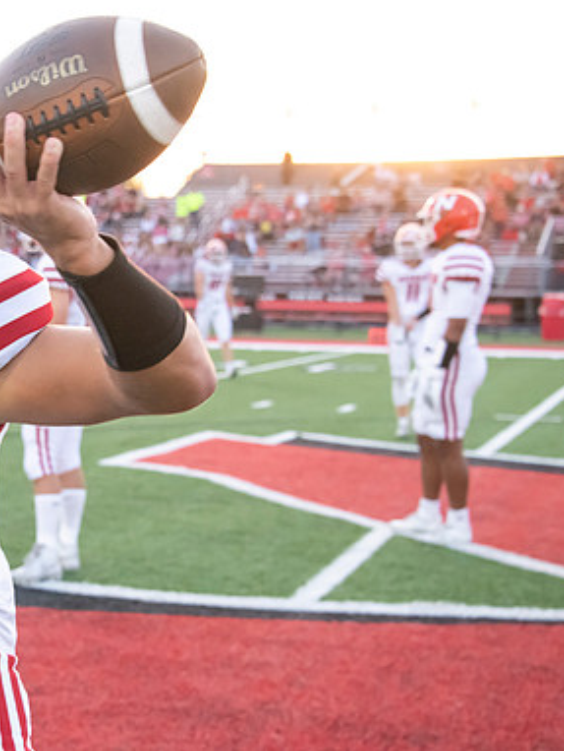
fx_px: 1584
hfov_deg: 19.7
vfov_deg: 26.7
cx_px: 14
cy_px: 373
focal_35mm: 73
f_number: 5.6
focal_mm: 50
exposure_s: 1/1000
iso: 4000
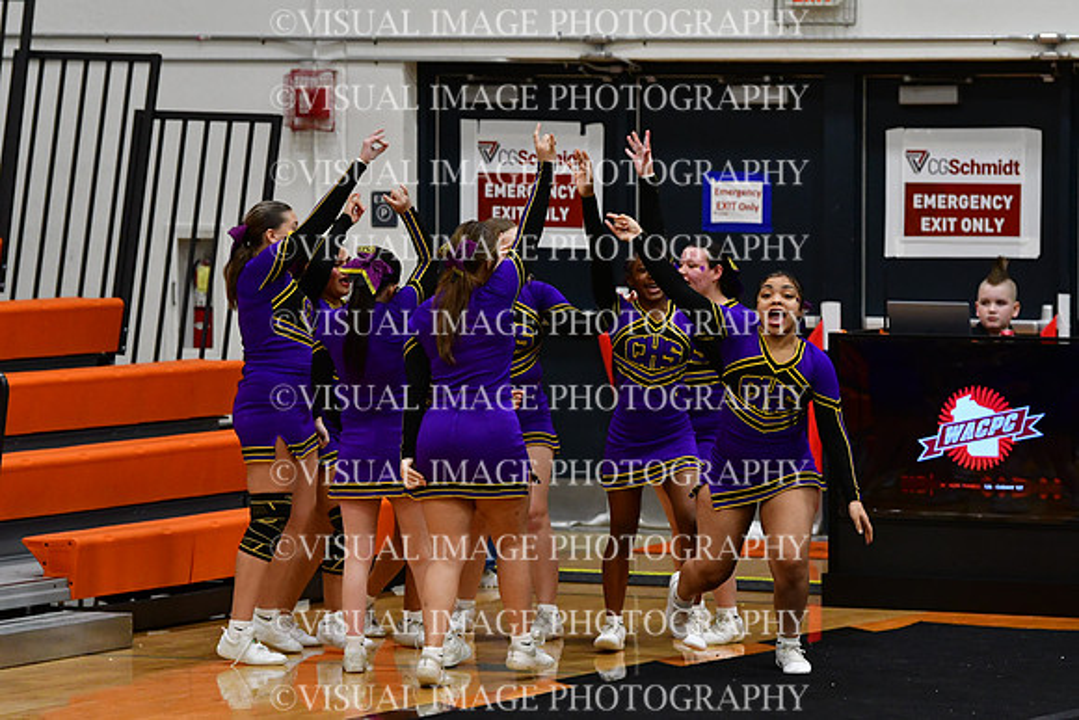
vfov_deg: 6.1
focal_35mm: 225
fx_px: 6745
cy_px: 360
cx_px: 540
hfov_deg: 9.1
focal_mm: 150
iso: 4000
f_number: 4
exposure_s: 1/500
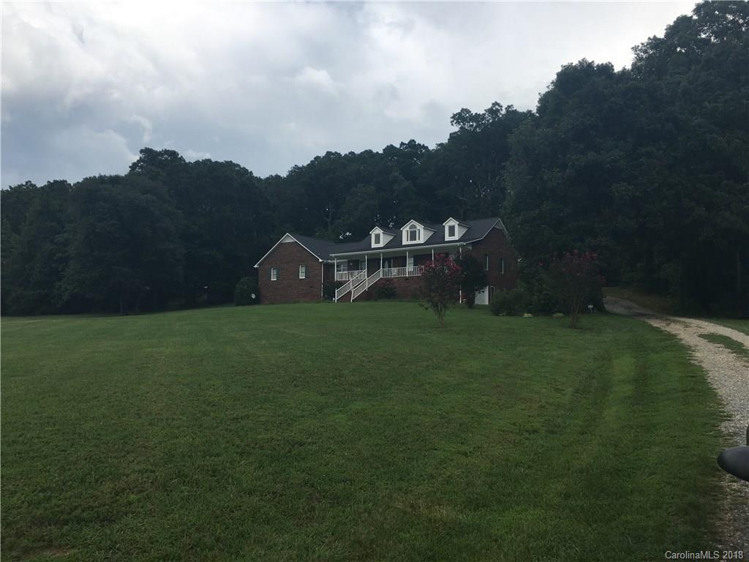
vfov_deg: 48.2
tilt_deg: +5.6
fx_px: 627
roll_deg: -0.6
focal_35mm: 29
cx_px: 374
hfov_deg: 61.7
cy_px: 281
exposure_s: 1/1148
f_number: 2.2
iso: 25
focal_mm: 4.15
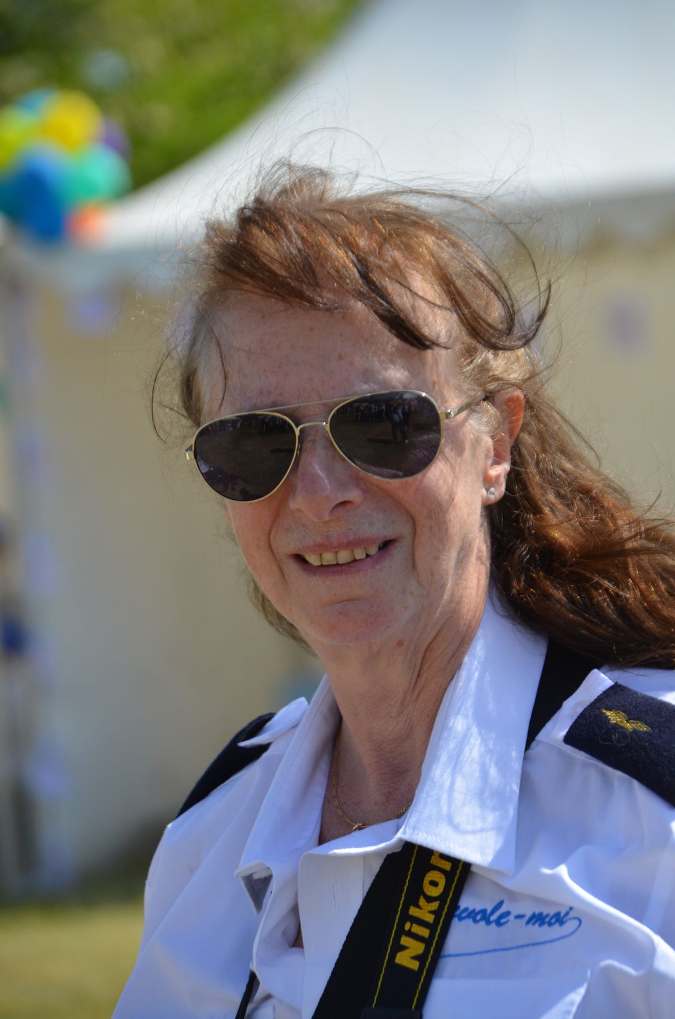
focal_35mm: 218
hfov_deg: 6.3
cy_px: 510
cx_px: 338
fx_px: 6145
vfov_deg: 9.5
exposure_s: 1/2000
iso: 400
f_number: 5.6
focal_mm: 145
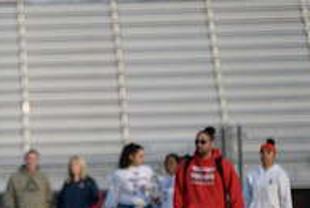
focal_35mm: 522
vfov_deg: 2.6
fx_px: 4502
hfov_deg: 3.9
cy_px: 154
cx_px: -58
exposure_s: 1/4000
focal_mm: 175
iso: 640
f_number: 2.8
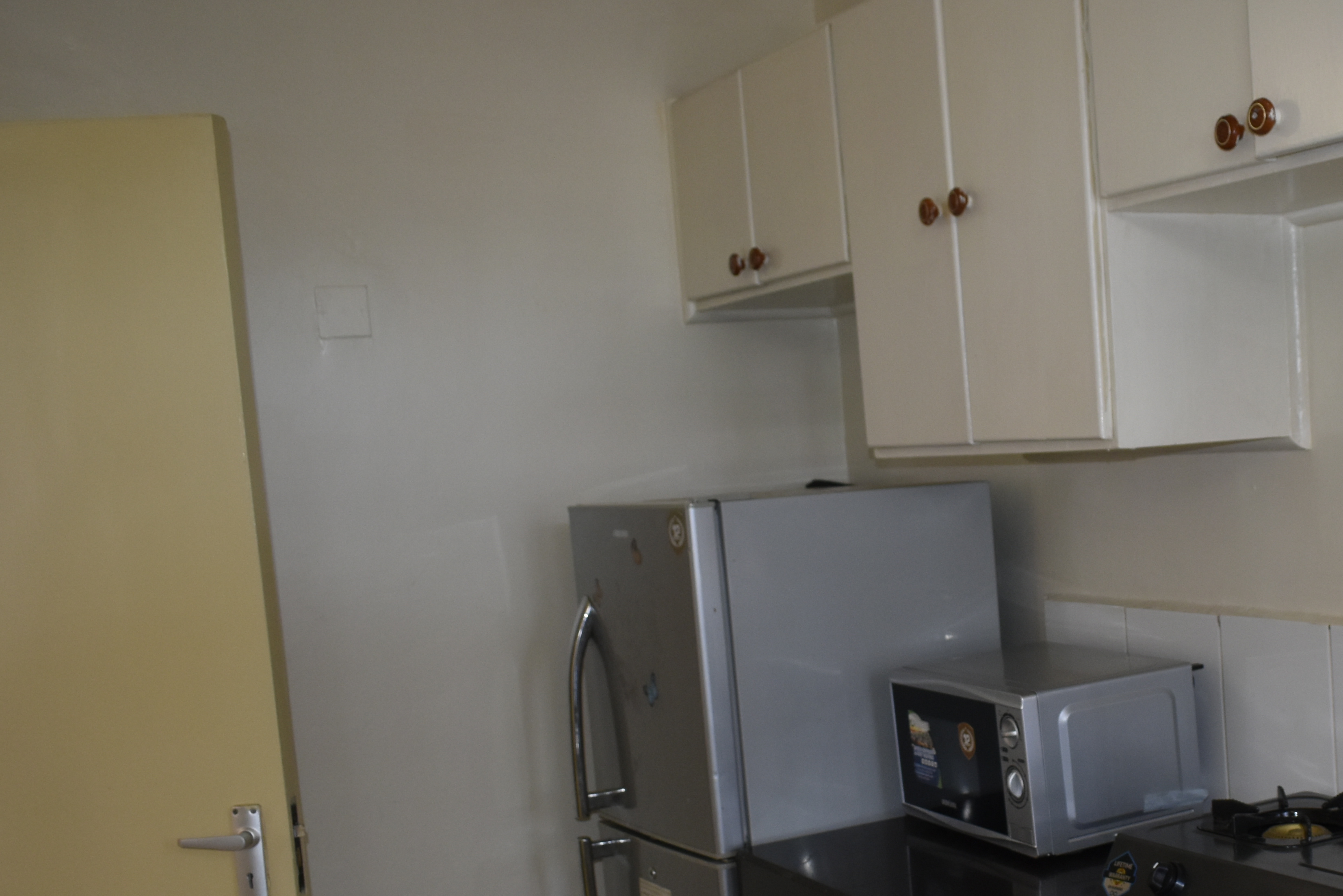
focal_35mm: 49
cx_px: 1073
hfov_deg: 38.8
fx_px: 1828
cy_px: 690
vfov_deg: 27.1
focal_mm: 18
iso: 800
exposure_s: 1/60
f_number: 4
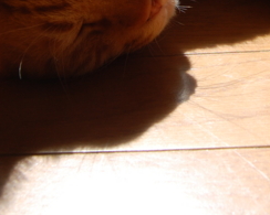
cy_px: -47
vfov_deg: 17.6
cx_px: 201
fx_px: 663
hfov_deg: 22.8
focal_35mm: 83
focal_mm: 18
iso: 200
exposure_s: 1/250
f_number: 8
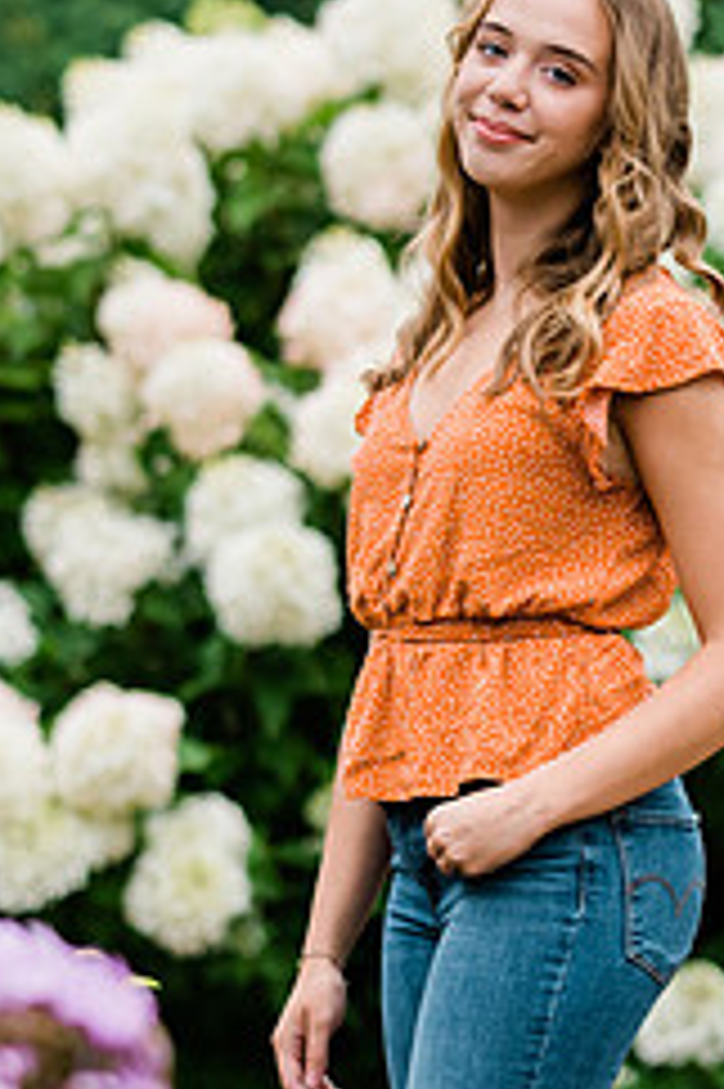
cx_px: 676
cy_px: 648
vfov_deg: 7.9
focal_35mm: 260
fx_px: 7854
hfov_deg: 5.3
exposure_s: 1/500
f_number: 2.8
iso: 320
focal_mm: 95
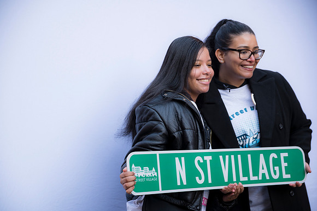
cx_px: 158
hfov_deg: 24.8
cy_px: 106
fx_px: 722
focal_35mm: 82
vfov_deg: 16.6
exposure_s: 1/250
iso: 320
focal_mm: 82
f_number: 4
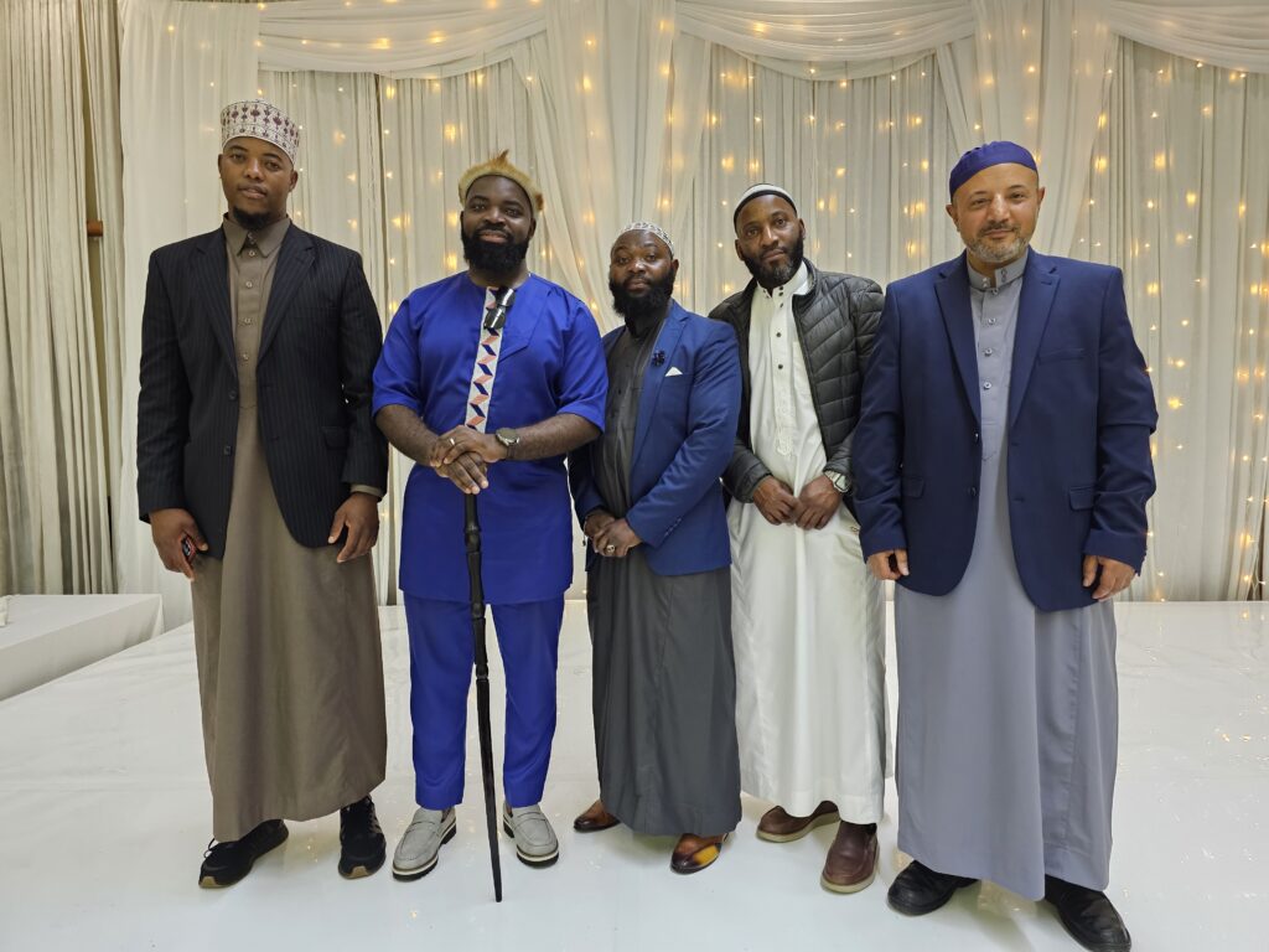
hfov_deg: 73.9
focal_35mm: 23
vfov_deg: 58.9
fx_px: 843
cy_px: 476
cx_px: 634
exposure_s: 1/100
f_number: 1.7
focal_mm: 6.3
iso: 640
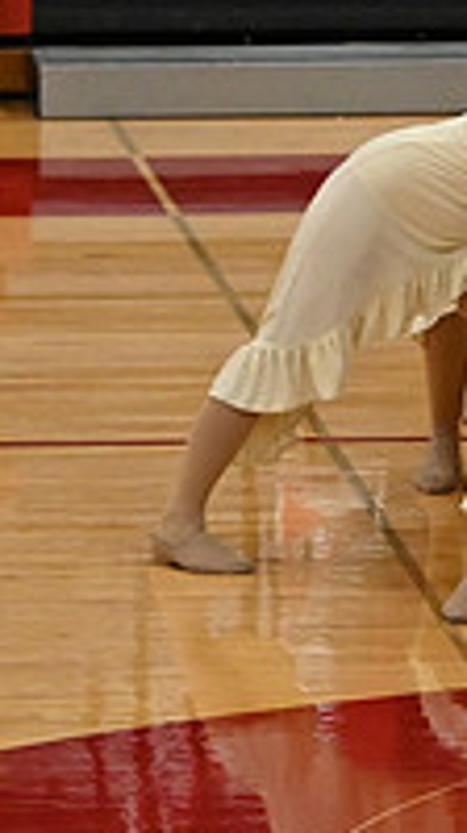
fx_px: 11089
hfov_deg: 2.4
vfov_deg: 4.3
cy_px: 190
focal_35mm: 502
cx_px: 1176
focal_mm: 110
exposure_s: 1/400
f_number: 4
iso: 5000
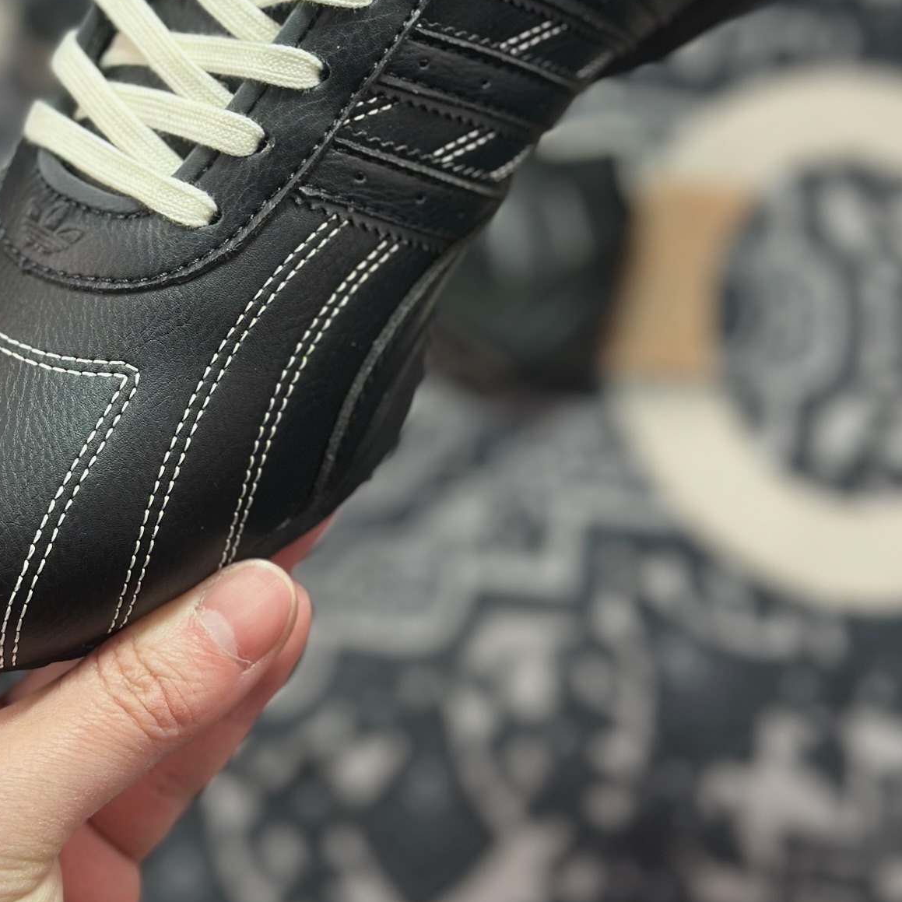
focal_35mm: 75
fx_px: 2211
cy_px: 165
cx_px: 331
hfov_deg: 23.0
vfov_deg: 22.7
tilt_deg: -62.1
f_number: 1.78
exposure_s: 1/494
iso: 80
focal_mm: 6.86
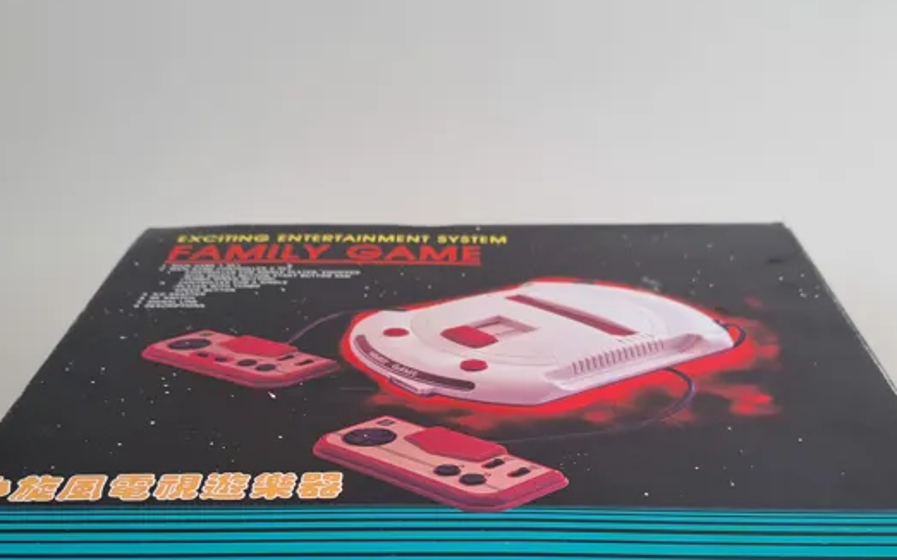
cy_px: 436
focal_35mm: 39
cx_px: 461
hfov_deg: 50.4
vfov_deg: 32.0
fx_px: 953
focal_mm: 5.23
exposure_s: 1/100
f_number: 1.8
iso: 50
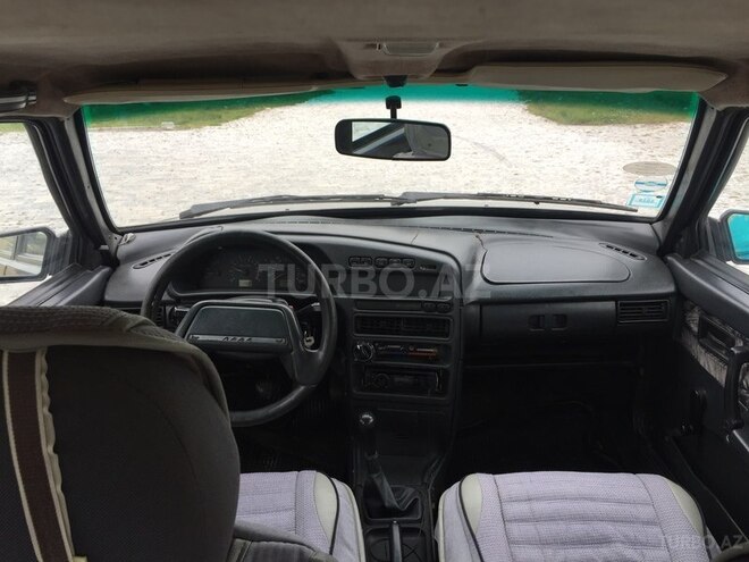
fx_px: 627
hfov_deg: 61.7
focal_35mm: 29
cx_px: 374
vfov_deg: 48.2
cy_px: 281
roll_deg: +0.5
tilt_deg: -18.0
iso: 32
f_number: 2.2
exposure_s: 1/144
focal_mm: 4.15
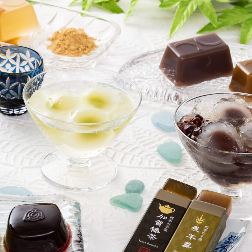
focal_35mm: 150
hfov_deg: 11.5
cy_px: 94
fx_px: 1235
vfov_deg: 11.6
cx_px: -28
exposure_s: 1/80
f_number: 9
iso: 31
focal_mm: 60
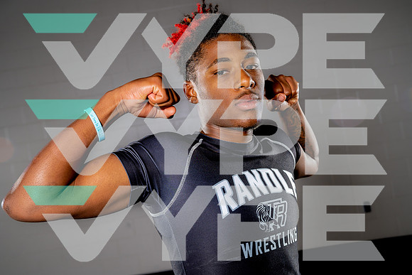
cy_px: 138
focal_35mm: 44
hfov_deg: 44.5
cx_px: 206
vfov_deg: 30.5
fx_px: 504
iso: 320
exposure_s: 1/250
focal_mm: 44
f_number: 5.6
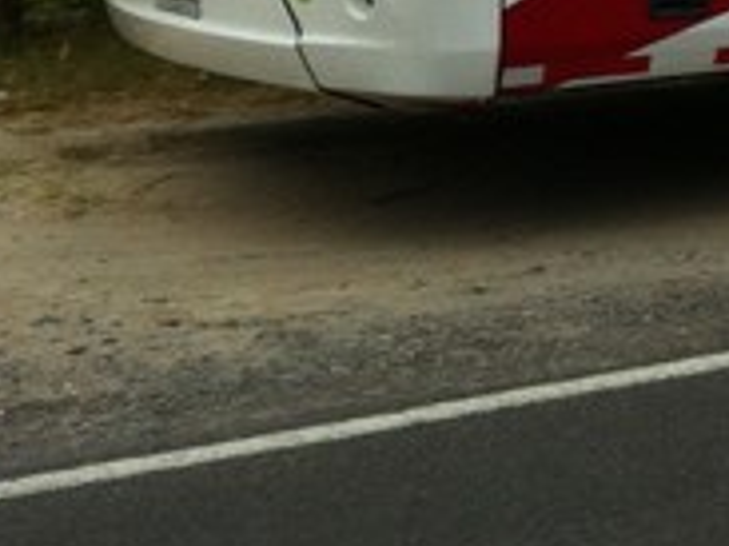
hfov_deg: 11.4
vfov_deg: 9.4
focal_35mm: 153
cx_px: 1542
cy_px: -343
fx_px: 3220
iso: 80
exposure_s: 1/511
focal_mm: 3.85
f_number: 2.8
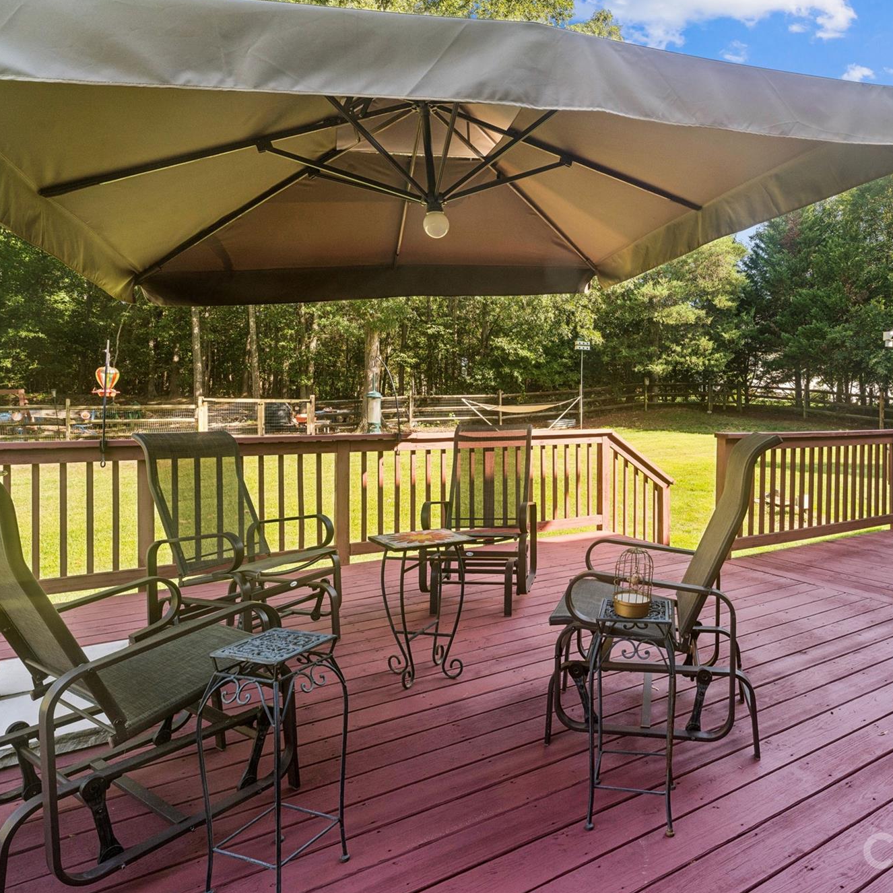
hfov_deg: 68.9
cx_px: 579
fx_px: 632
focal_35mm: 22
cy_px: 442
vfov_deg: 70.5
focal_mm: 16.5
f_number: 13
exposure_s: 1/25
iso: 200
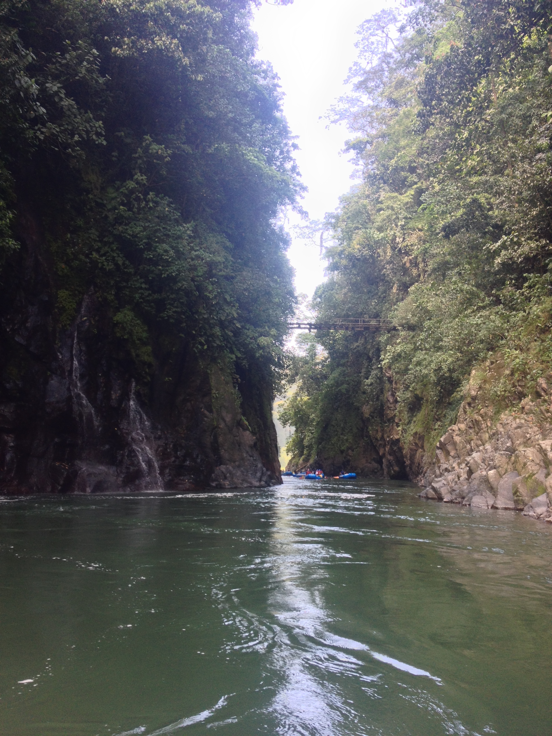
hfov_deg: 40.7
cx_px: 276
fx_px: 744
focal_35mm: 35
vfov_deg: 52.6
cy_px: 368
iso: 64
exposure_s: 1/120
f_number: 2.4
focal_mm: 4.28
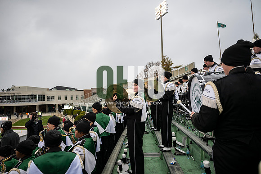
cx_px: 130
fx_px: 174
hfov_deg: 73.7
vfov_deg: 53.2
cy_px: 87
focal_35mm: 24
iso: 160
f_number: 2.8
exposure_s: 1/500
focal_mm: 24
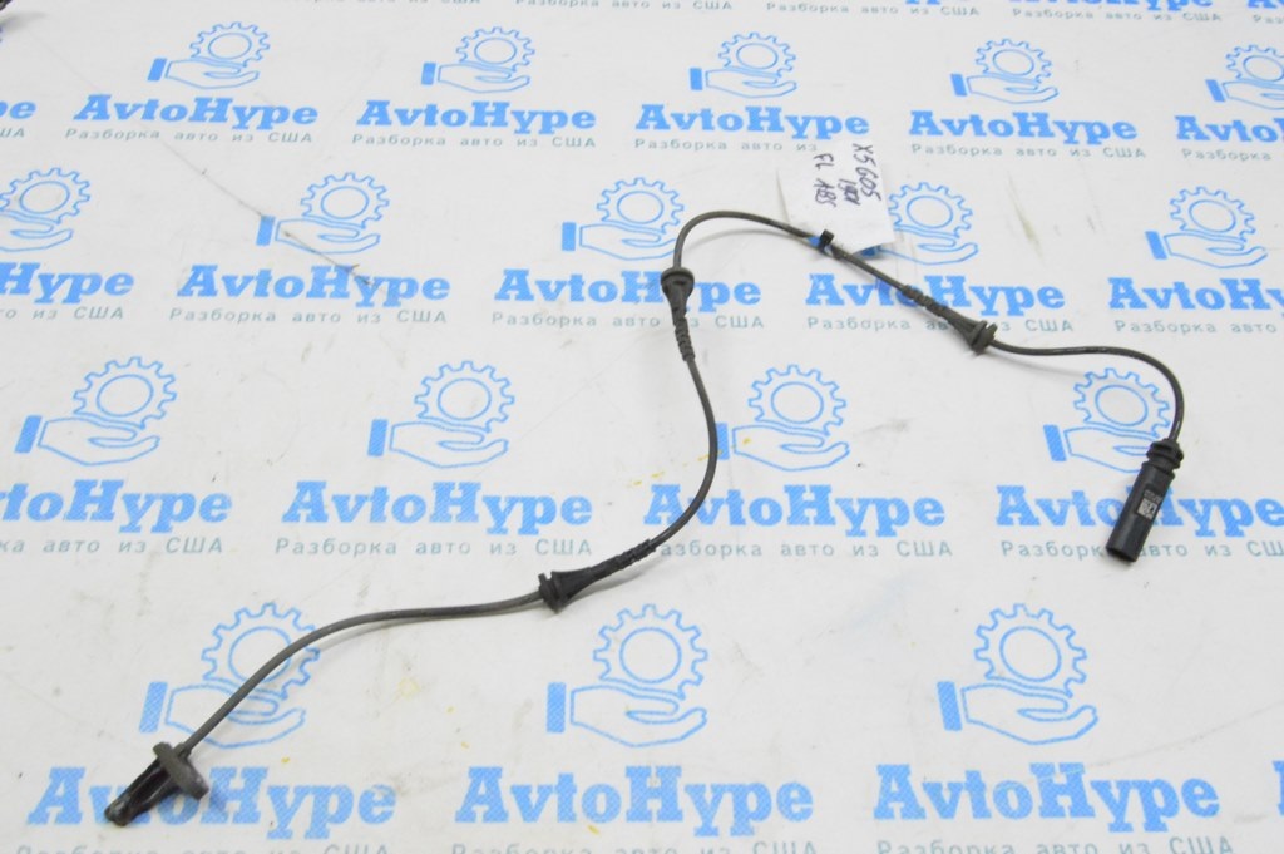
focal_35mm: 33
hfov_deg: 57.3
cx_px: 642
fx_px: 1176
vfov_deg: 39.9
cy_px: 427
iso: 6400
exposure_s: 1/20
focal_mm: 22
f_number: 20
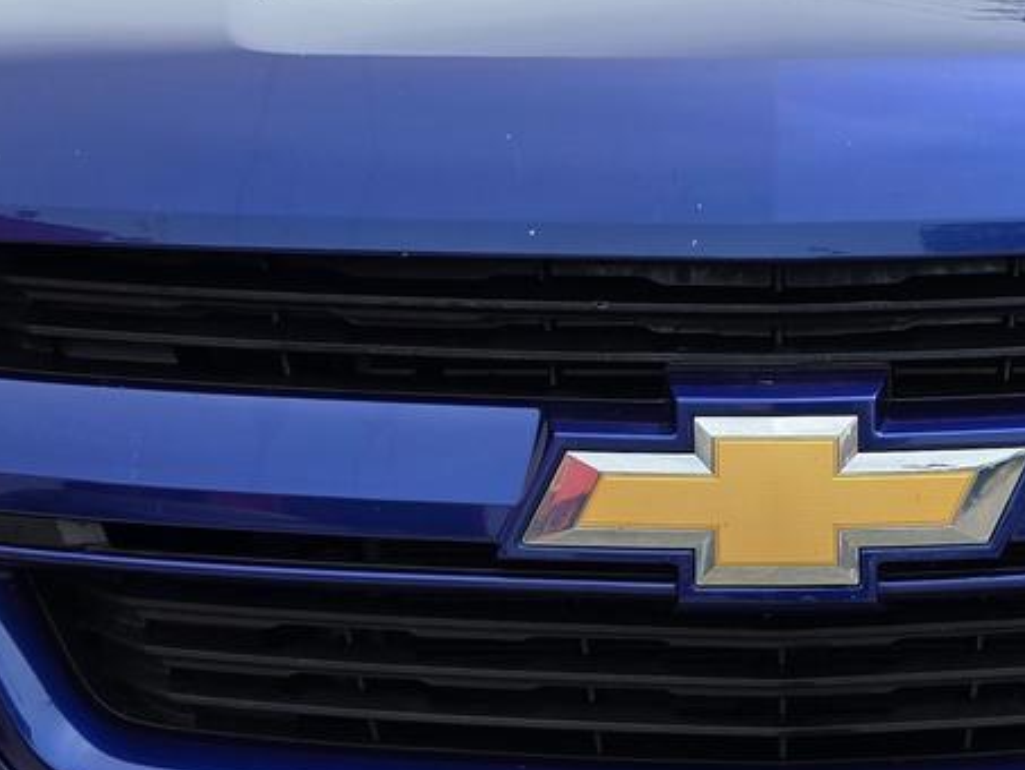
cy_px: 494
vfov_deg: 22.5
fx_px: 1925
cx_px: 815
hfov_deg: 29.2
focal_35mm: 65
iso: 80
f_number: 1.7
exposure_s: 1/3891
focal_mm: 6.3
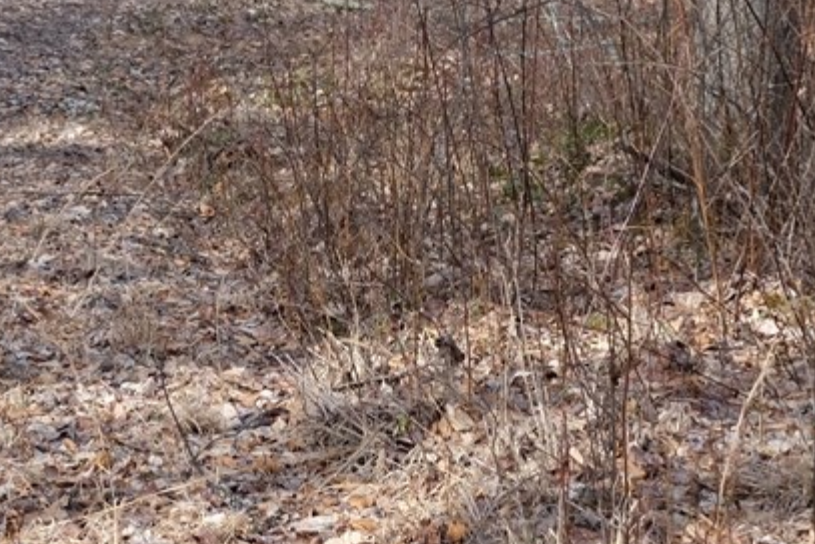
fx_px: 2900
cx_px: 4
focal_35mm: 128
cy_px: 140
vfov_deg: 10.7
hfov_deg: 15.7
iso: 200
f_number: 5.6
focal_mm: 32
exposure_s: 1/170
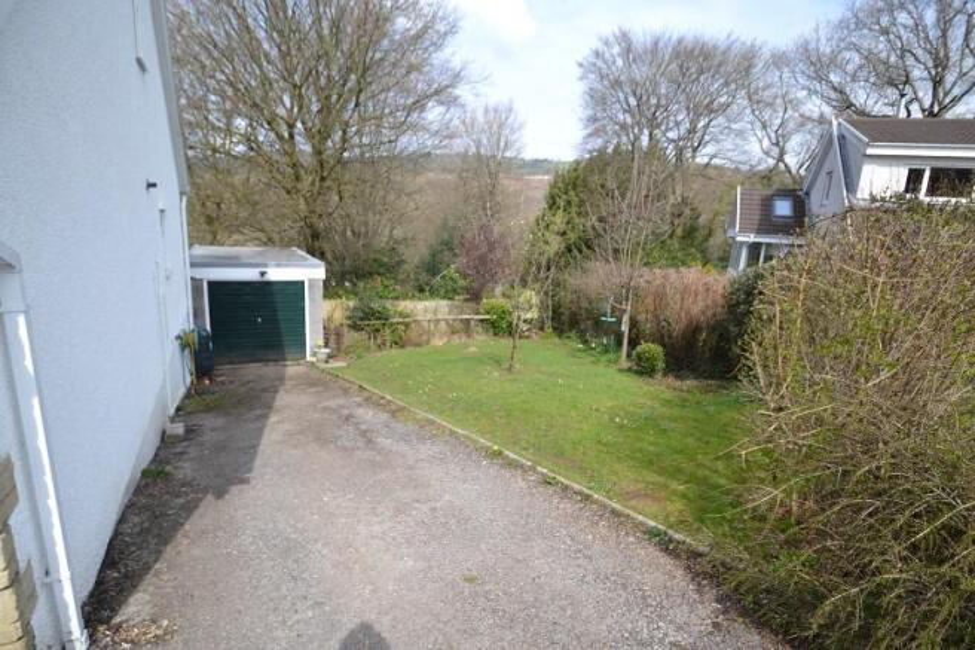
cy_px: 325
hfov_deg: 90.0
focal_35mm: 18
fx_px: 487
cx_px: 488
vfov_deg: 67.4
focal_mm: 12
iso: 160
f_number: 5.6
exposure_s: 1/125
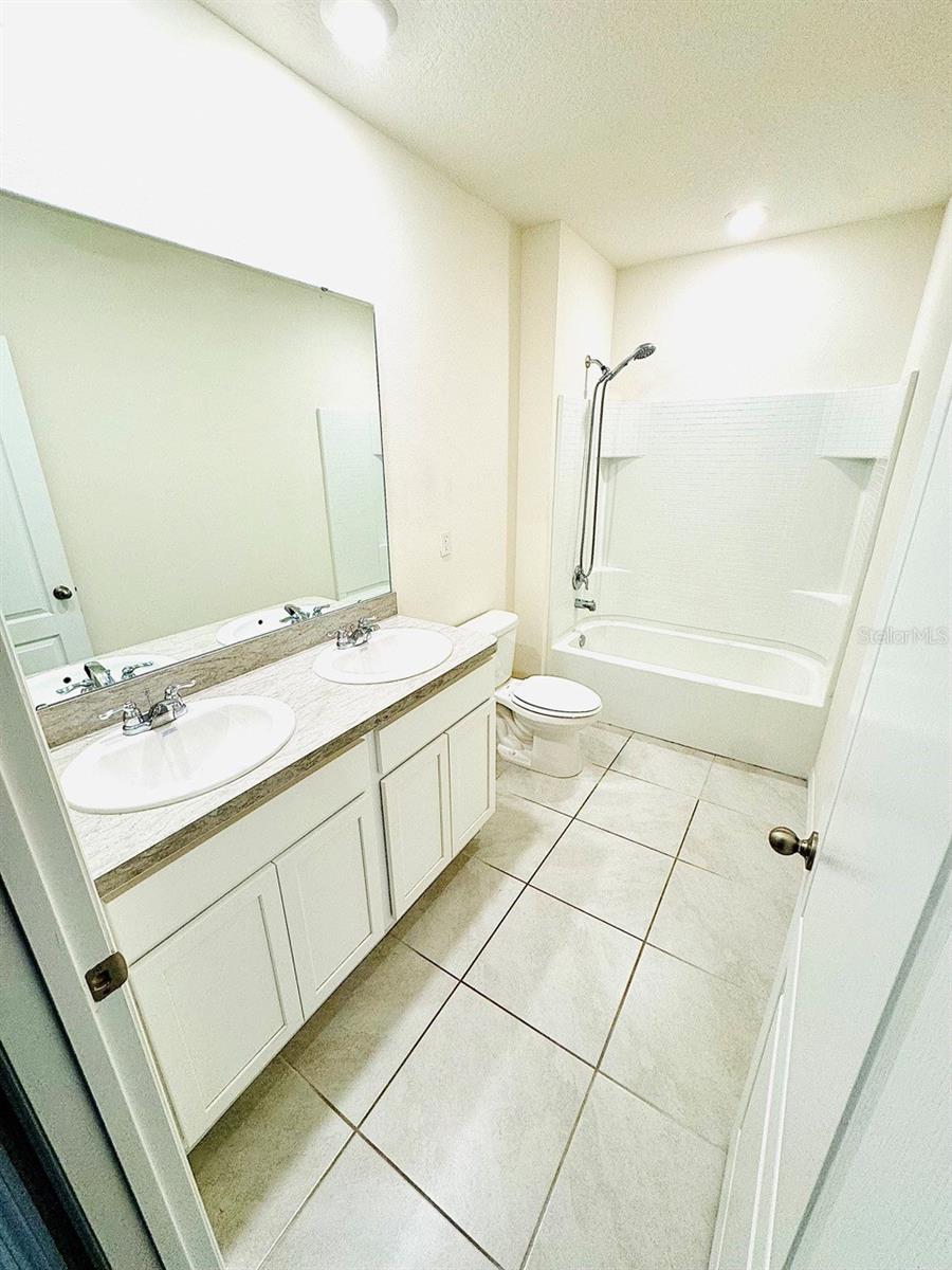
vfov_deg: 102.1
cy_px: 635
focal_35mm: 14
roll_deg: +0.7
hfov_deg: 85.7
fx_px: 513
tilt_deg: -20.1
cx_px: 476
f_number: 2.2
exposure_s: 1/120
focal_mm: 2.22
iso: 160
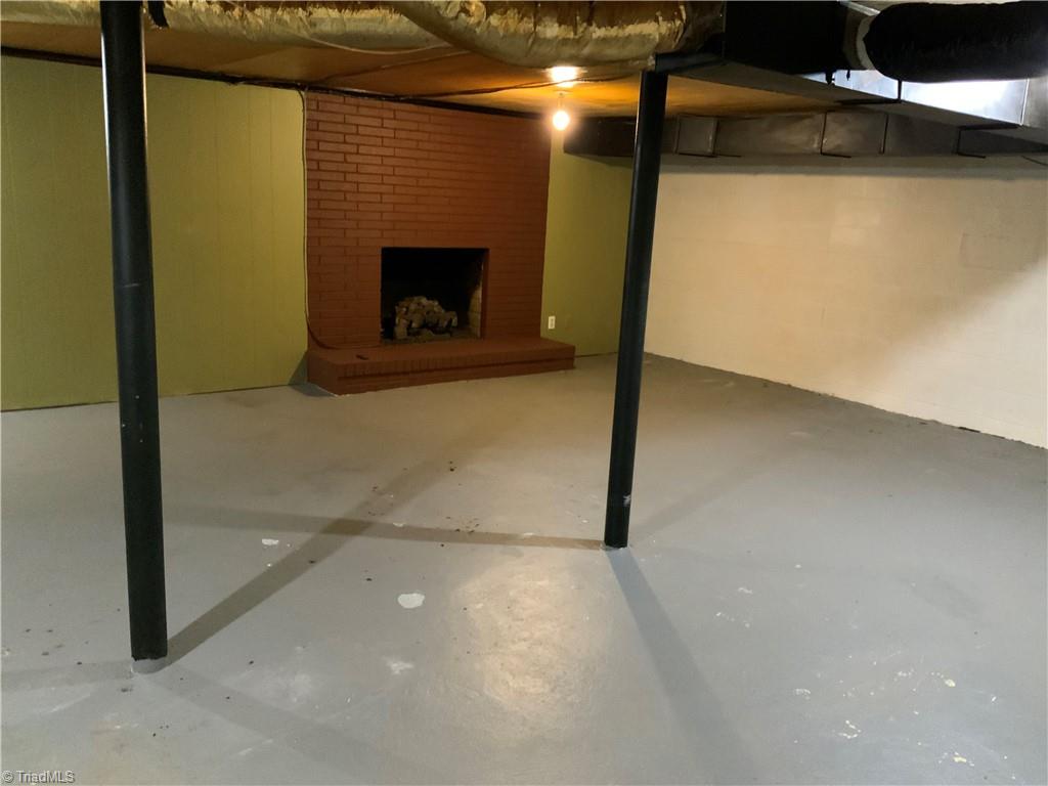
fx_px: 878
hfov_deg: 61.7
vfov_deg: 48.2
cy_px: 393
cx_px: 524
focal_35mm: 29
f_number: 1.8
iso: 640
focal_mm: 3
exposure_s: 1/24
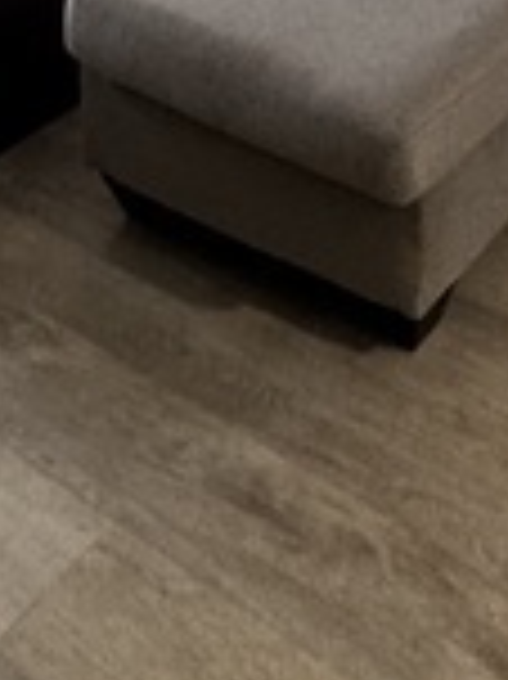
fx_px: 1215
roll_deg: -0.5
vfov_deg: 22.0
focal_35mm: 62
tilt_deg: -7.0
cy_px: -489
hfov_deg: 21.5
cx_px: 647
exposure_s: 1/60
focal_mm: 2.22
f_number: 2.2
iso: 250
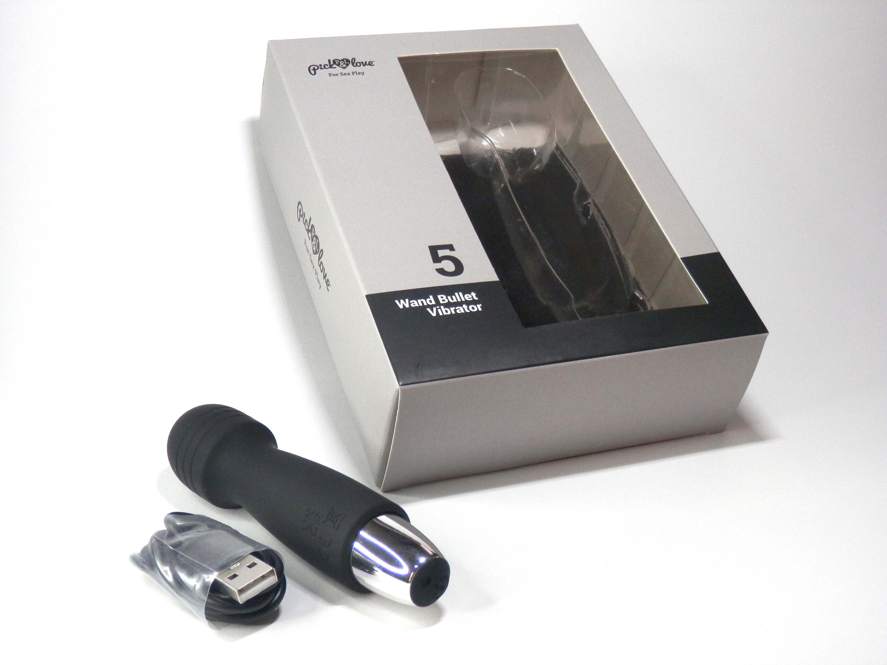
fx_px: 1256
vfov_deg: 29.7
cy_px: 332
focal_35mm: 49
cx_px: 444
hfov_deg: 38.9
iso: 200
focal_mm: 8.9
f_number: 4
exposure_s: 1/80
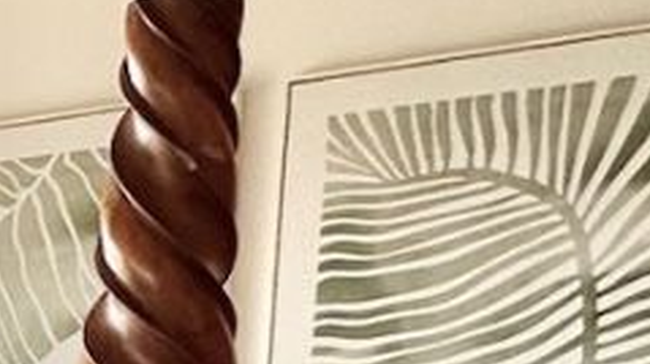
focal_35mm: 115
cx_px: -1254
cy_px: 731
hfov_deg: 11.5
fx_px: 1981
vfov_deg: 9.8
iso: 40
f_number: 2.2
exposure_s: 1/489
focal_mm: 2.22
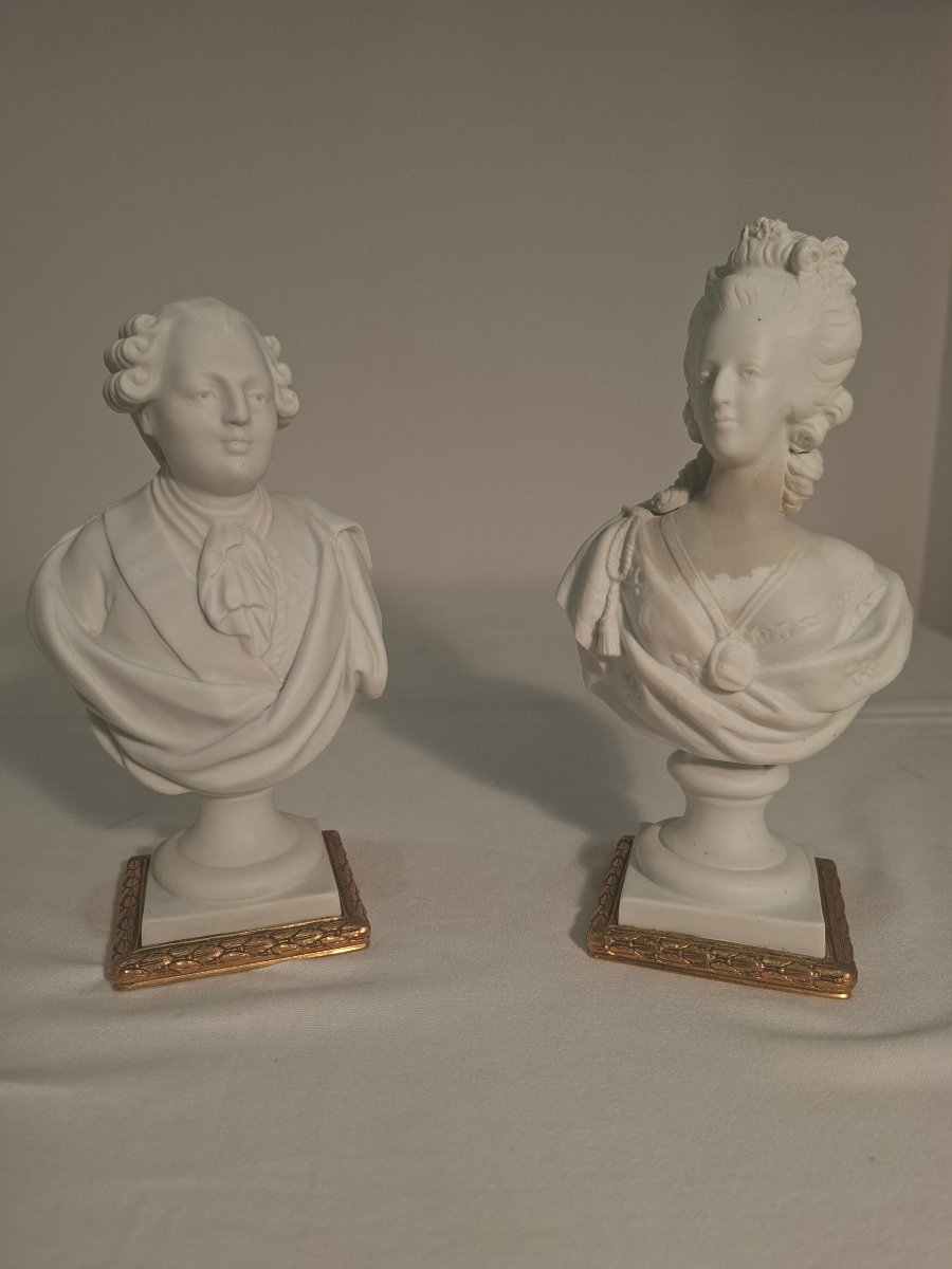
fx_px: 843
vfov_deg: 73.9
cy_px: 634
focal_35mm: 23
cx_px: 476
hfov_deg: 58.9
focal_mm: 5.54
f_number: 1.8
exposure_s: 1/100
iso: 50
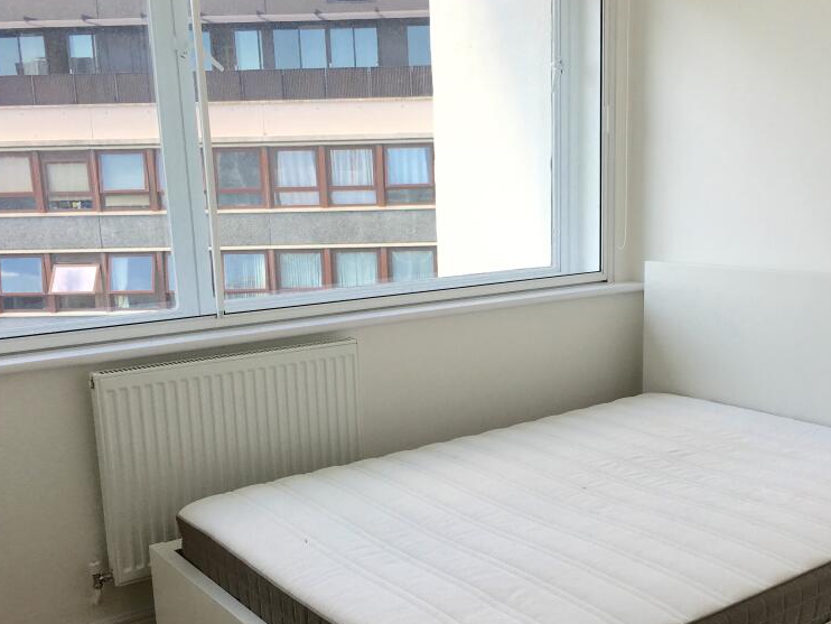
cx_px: 471
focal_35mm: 40
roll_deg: +1.3
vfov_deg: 35.8
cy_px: 380
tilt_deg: -11.5
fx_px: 961
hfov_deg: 46.7
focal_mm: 4.15
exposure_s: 1/432
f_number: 2.2
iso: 25
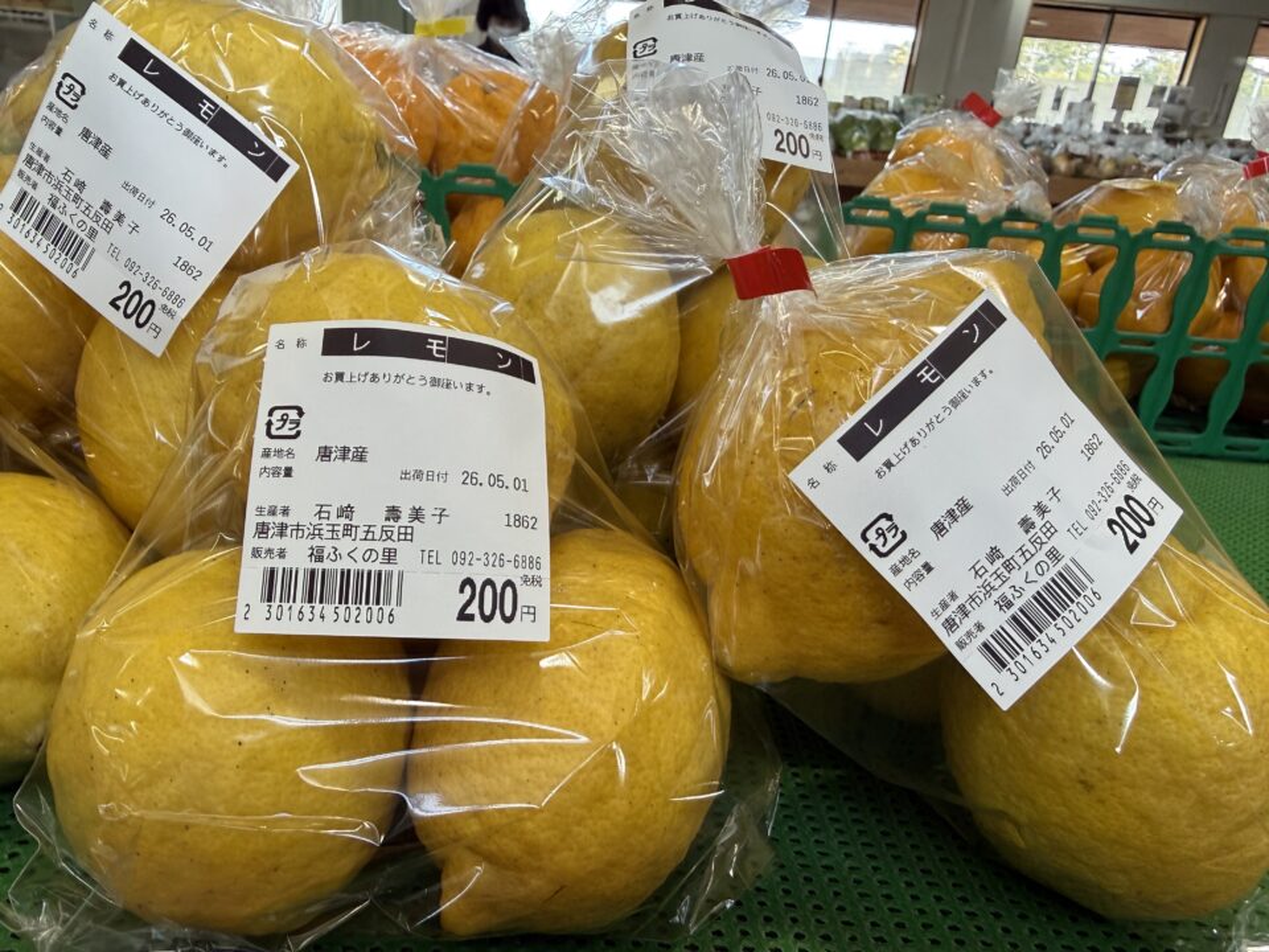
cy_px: 476
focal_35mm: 24
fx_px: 880
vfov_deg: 56.8
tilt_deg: -21.1
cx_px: 634
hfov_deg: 71.6
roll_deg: -4.3
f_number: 2.2
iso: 100
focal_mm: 2.22
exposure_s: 1/120
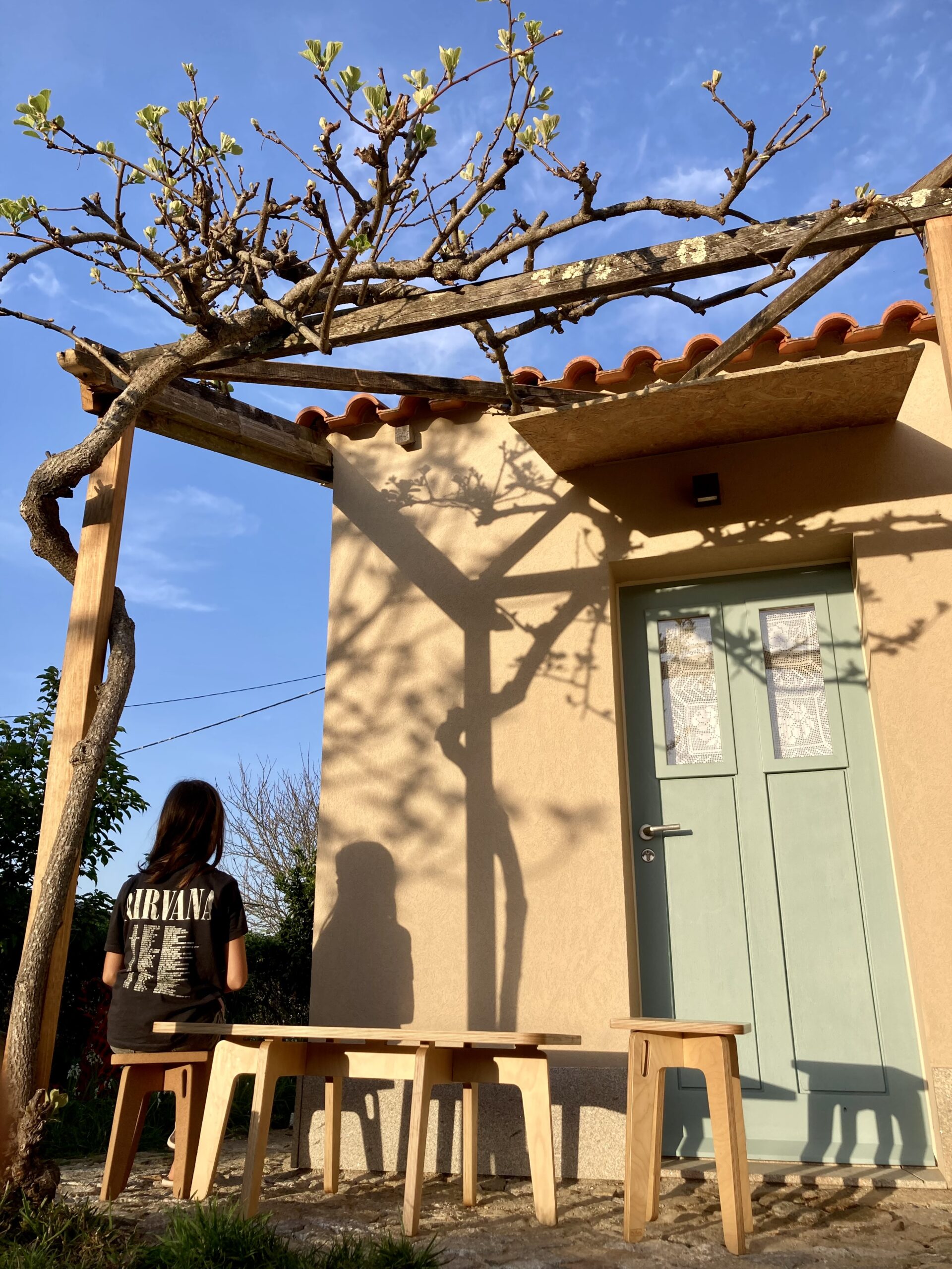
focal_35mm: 28
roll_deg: -0.9
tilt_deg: +22.0
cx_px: 476
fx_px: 1027
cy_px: 634
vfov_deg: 63.4
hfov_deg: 49.7
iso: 20
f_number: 1.8
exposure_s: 1/787
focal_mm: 3.99
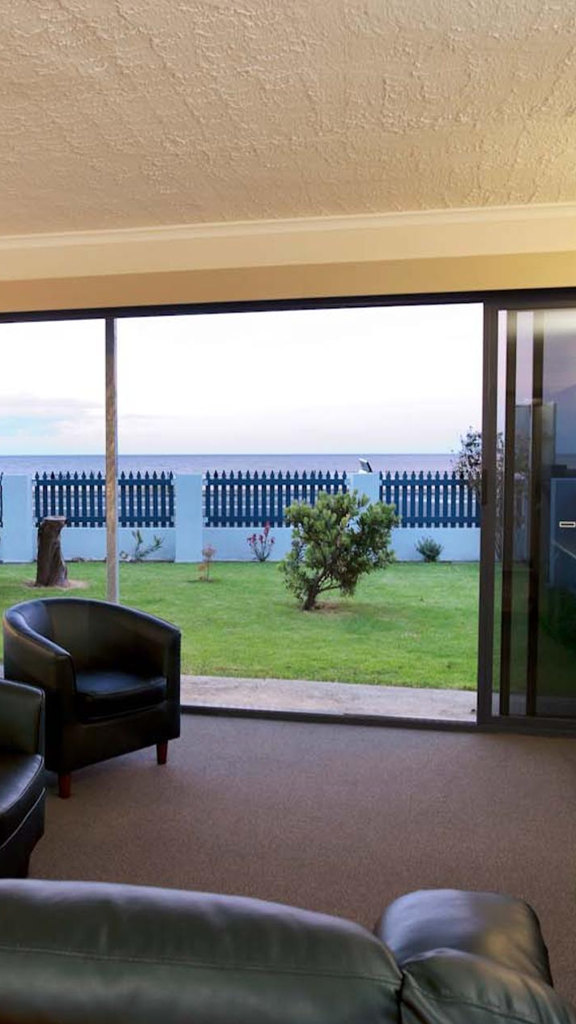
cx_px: 161
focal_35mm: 35
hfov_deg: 33.2
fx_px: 950
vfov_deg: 56.6
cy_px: 518
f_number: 8
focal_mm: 22
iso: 250
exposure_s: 1/1.67
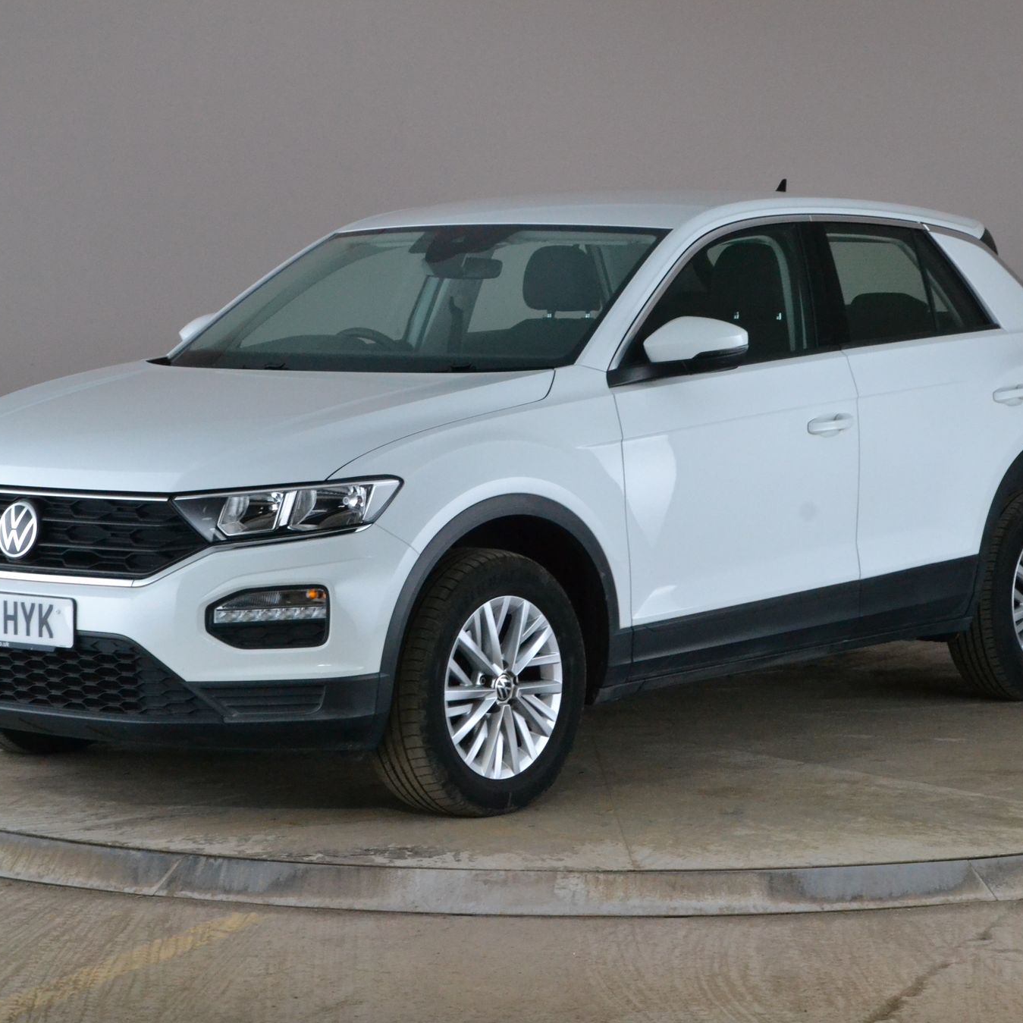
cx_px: 487
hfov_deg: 19.5
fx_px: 2976
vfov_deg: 19.5
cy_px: 510
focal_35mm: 89
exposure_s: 1/50
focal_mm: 46
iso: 2500
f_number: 11
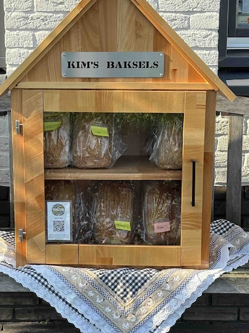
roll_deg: -0.4
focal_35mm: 60
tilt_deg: -15.7
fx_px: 576
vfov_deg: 32.2
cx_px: 113
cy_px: 154
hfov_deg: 24.4
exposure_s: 1/604
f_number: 1.6
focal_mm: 5.96
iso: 32
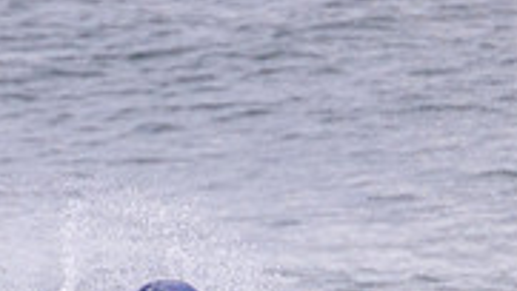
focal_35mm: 2679
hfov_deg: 0.8
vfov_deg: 0.5
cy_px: 521
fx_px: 36742
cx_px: 86
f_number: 11
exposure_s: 1/2000
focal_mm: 800
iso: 2800
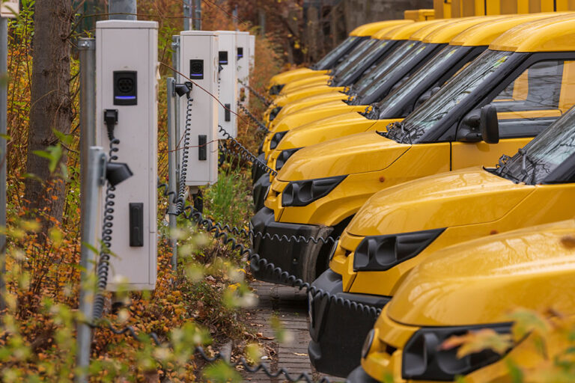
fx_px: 2316
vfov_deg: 9.5
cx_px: 288
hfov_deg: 14.2
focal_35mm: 145
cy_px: 192
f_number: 7.1
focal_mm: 145
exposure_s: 1/200
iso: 800
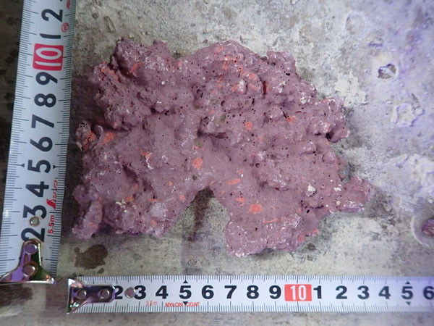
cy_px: 163
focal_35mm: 25
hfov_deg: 69.4
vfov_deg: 54.9
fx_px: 313
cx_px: 217
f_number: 2
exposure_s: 1/40
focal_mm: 4.5
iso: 200
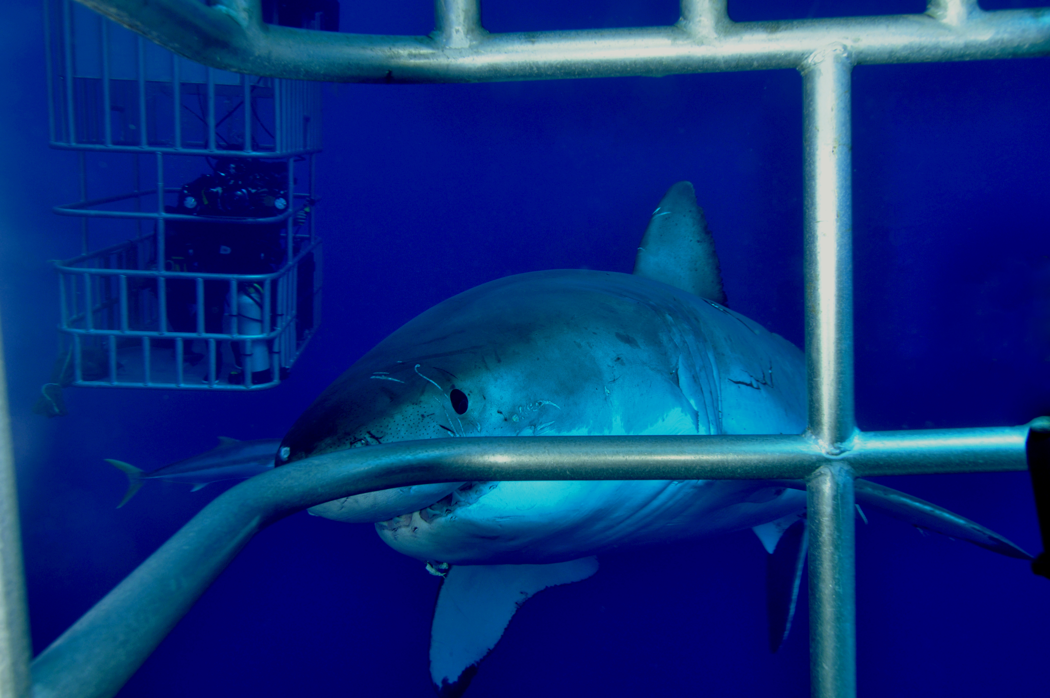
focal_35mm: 33
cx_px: 525
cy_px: 349
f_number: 8
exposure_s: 1/125
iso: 320
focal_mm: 22
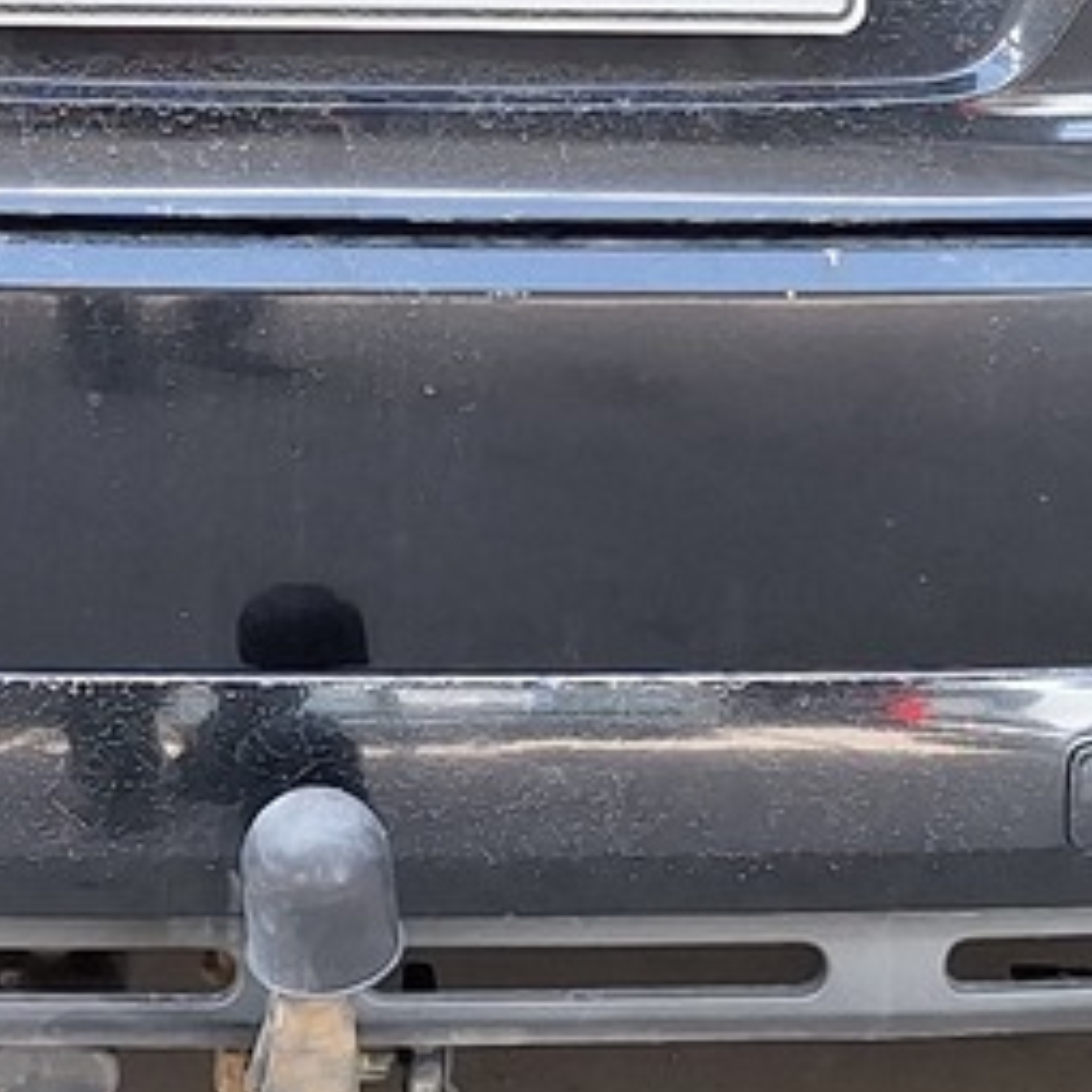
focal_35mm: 115
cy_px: -60
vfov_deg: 14.8
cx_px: 373
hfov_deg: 15.1
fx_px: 4104
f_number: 1.8
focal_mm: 5.54
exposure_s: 1/173
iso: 40
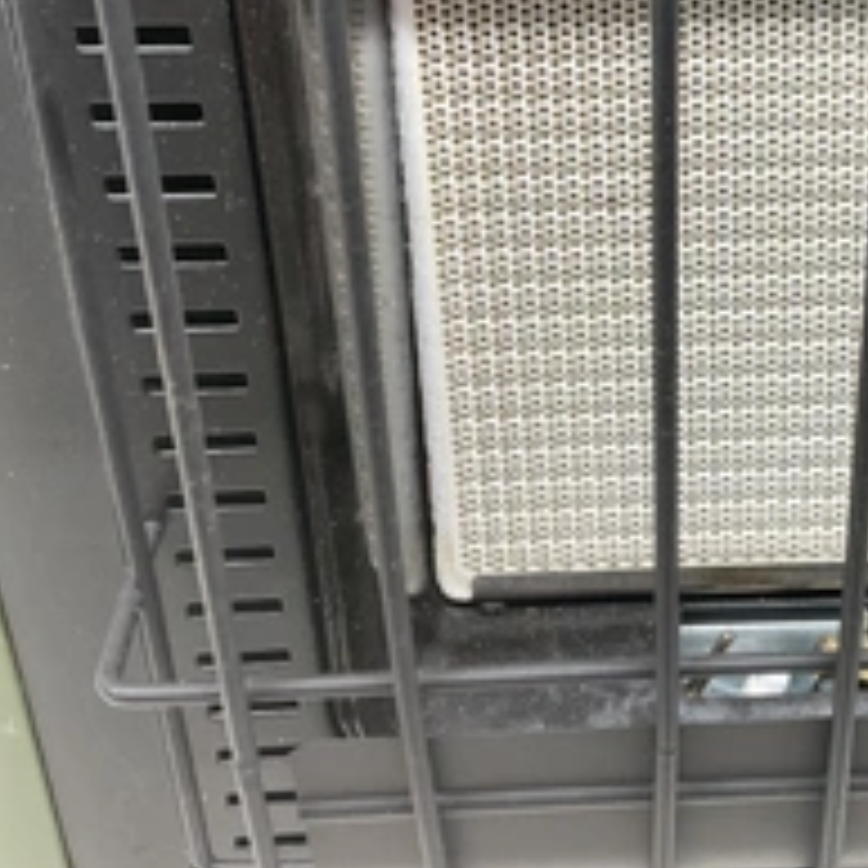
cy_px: 310
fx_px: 1504
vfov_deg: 32.0
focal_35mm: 53
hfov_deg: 31.1
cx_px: 733
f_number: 1.8
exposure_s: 1/60
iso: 64
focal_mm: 3
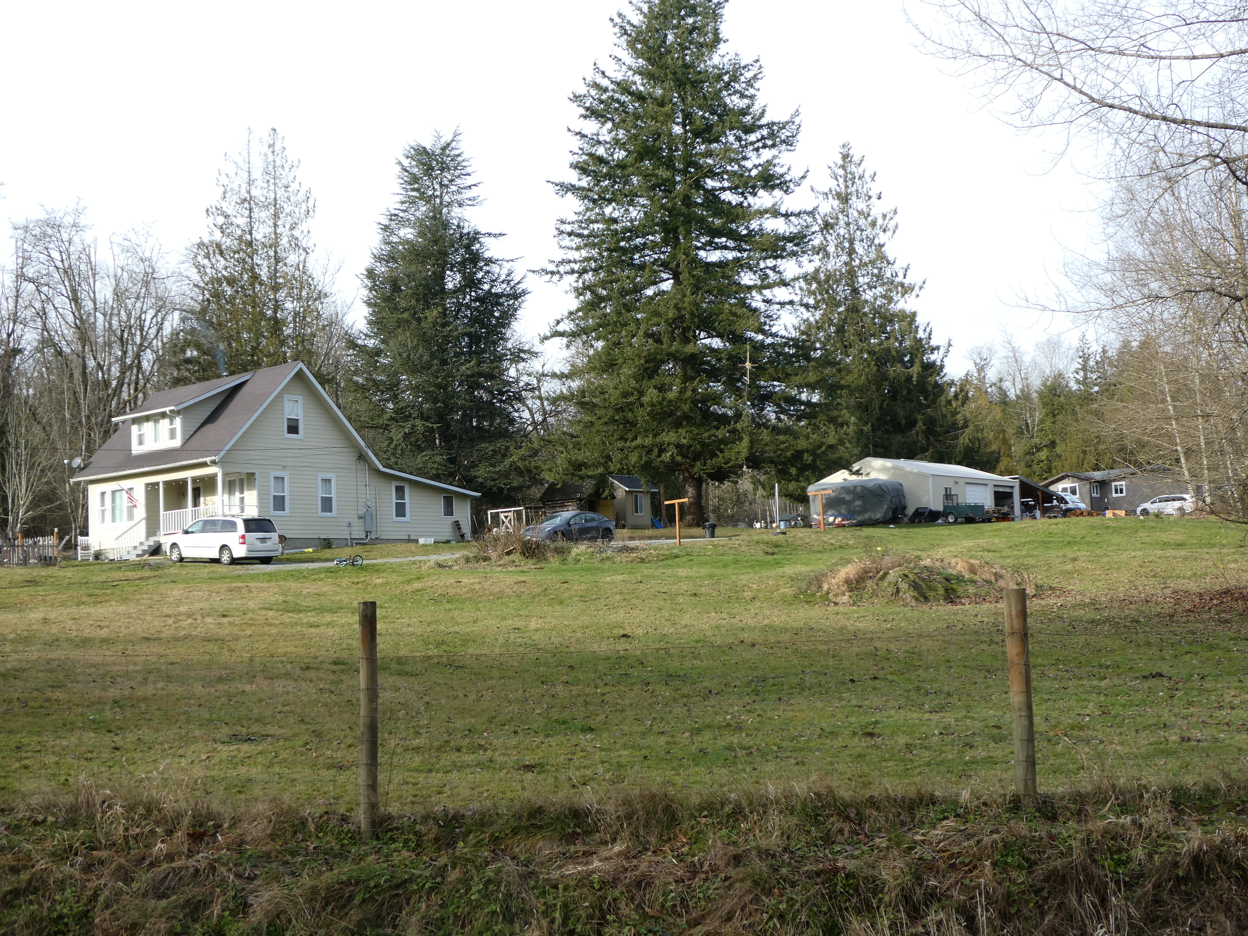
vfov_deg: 32.9
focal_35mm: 44
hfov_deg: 42.9
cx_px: 624
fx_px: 1586
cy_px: 468
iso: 80
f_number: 3.9
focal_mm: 7.8
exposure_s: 1/200
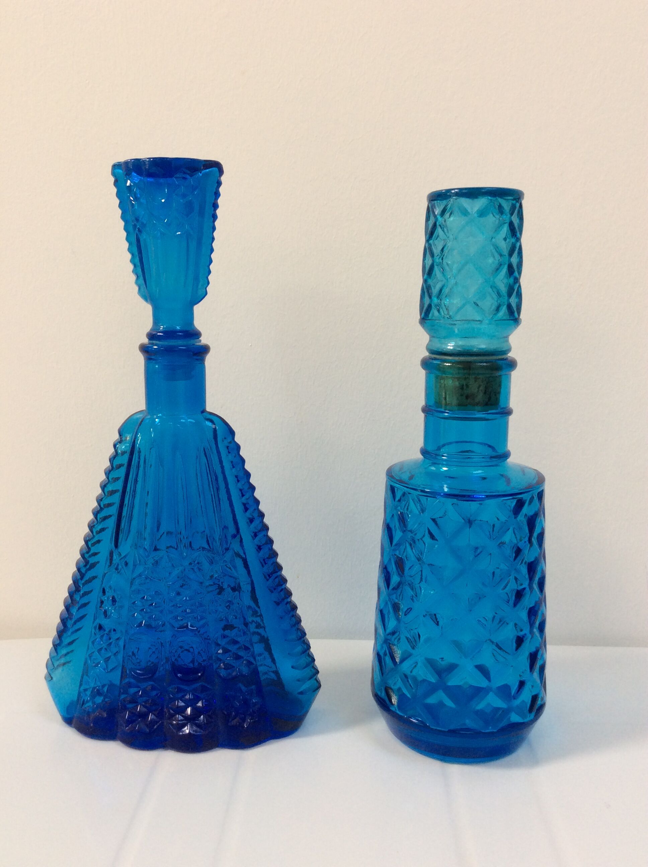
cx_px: 324
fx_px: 801
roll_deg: +0.9
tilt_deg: -10.3
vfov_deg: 56.9
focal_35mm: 32
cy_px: 434
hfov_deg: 44.1
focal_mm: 3.3
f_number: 2.4
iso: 40
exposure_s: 1/30
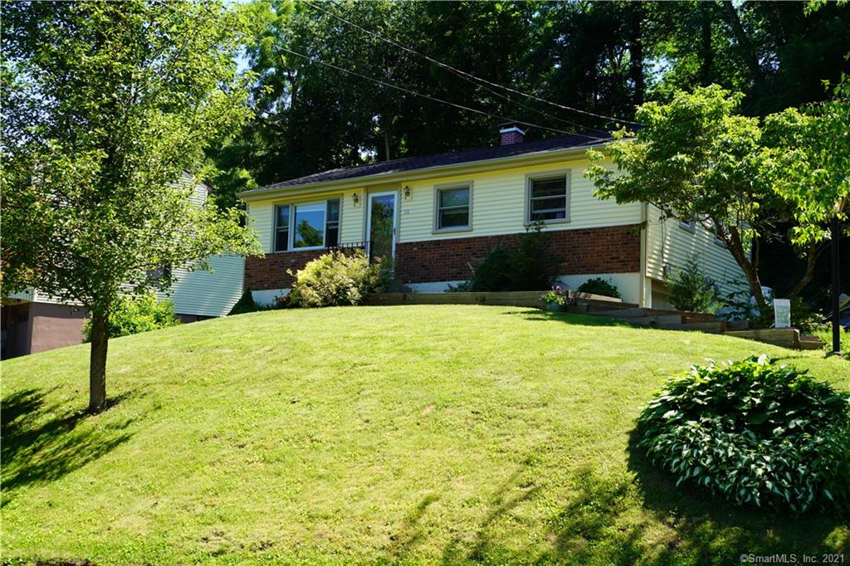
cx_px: 425
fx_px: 850
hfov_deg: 53.1
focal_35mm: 36
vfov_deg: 36.8
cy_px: 283
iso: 100
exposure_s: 1/100
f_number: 6.3
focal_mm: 36
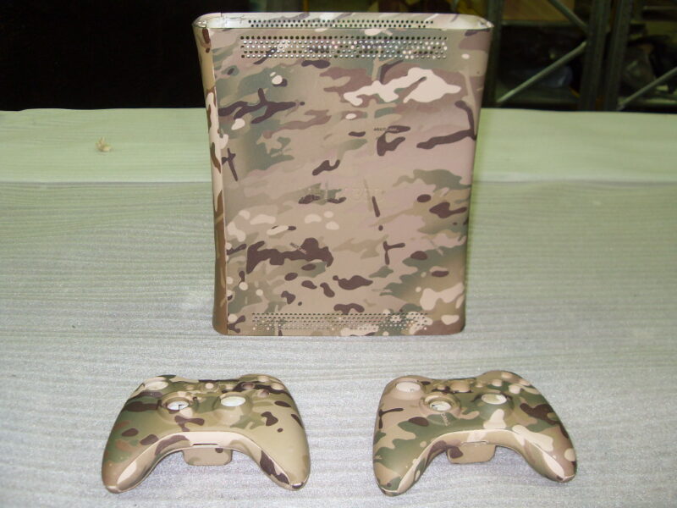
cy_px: 254
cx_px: 338
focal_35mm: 35
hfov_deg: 52.6
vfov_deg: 40.7
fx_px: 685
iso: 100
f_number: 2.8
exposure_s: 1/45
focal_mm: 6.3
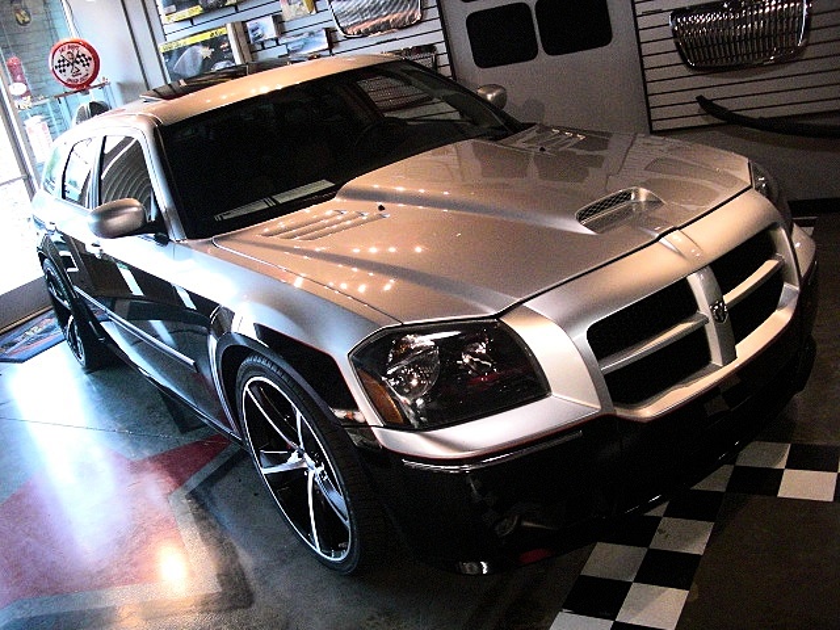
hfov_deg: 51.4
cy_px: 315
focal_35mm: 36
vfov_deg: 39.7
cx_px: 420
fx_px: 874
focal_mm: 6.3
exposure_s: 1/50
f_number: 2.8
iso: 800
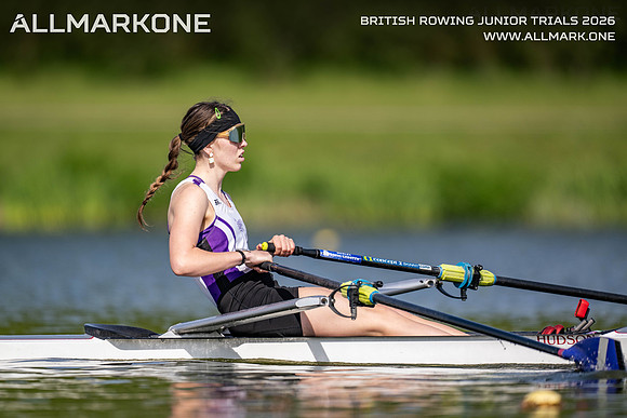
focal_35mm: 600
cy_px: 209
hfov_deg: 3.4
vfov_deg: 2.3
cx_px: 314
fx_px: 10452
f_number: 4
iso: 220
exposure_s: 1/2500
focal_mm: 600
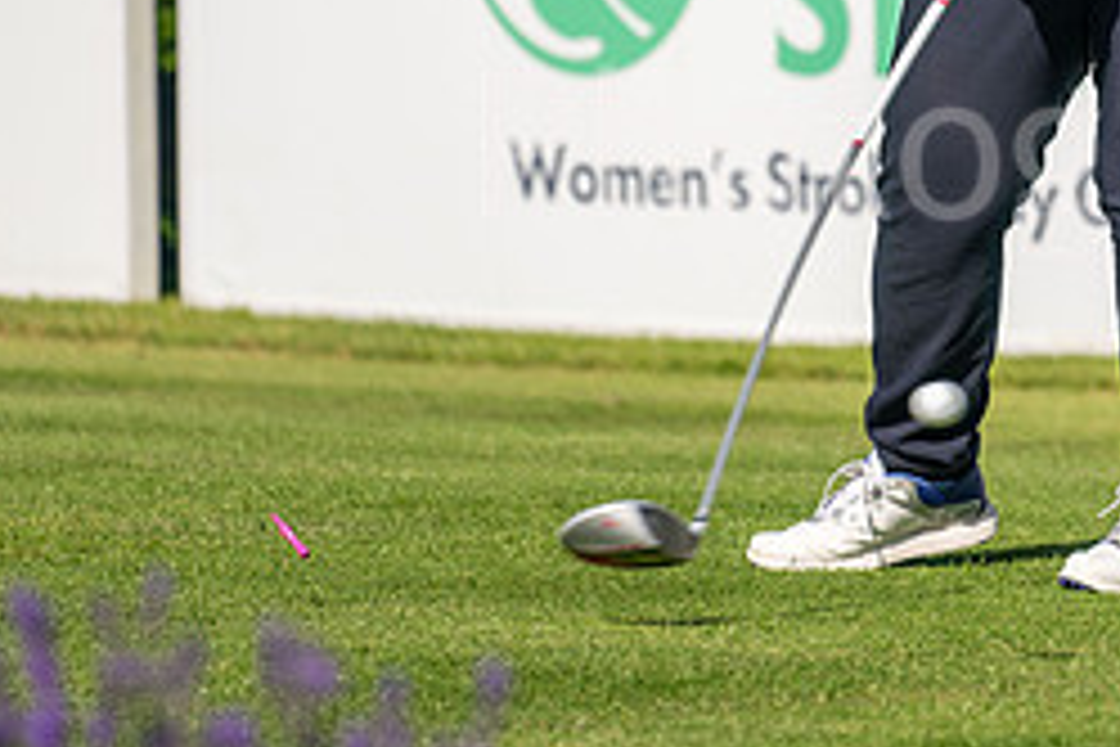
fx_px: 21776
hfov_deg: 2.9
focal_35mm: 700
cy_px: -65
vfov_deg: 2.0
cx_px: 1062
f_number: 5
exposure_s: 1/1600
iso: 200
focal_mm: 300
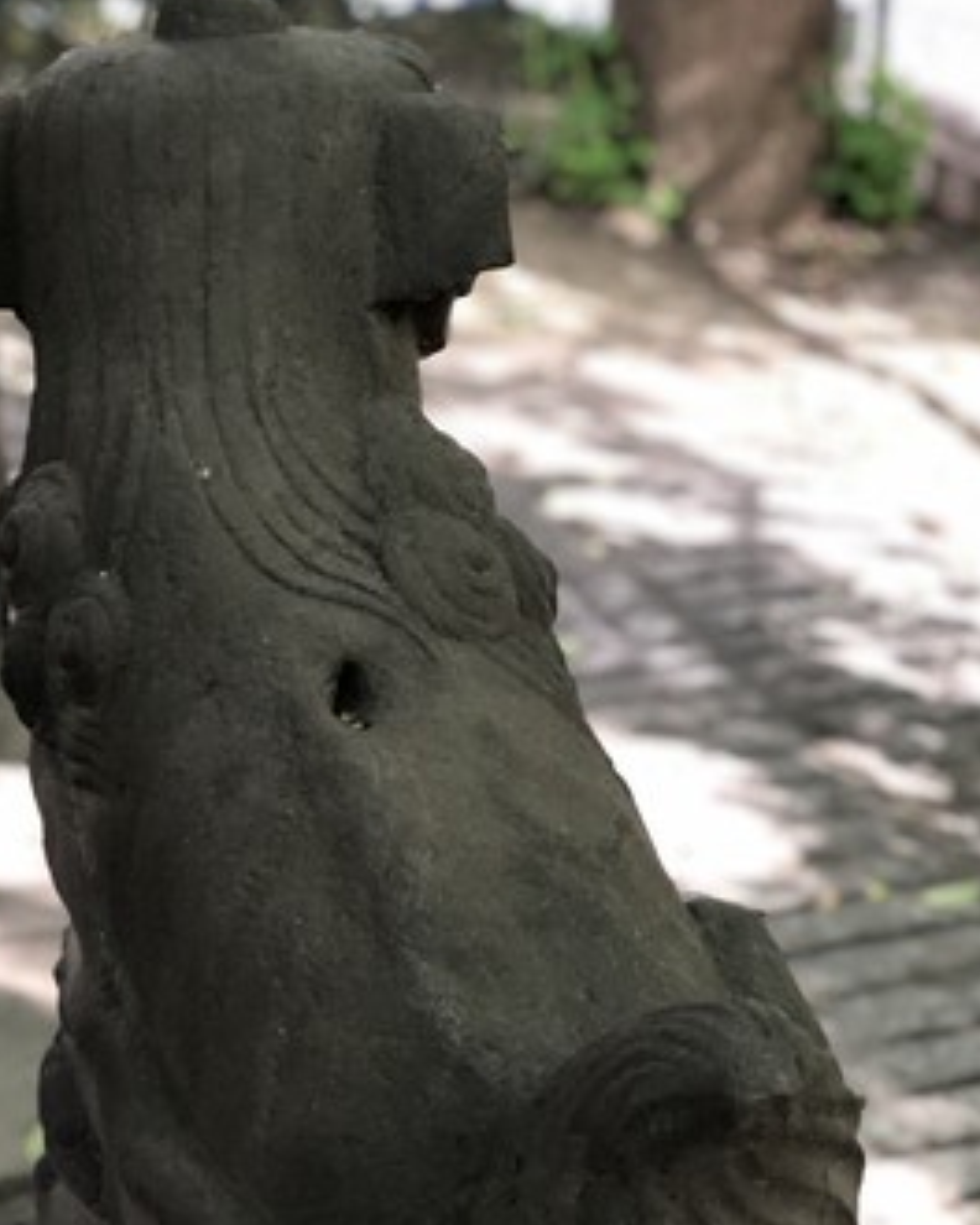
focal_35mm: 76
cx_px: 460
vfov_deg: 25.0
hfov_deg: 20.2
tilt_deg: -27.7
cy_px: 787
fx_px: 2755
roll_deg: +1.1
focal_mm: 6.6
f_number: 2.8
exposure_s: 1/30
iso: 200
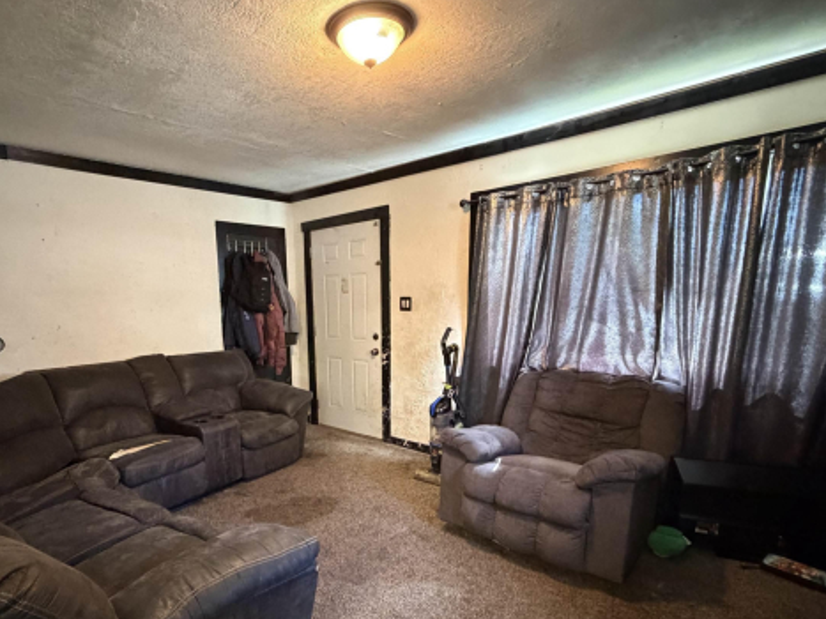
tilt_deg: -11.3
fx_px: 477
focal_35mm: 20
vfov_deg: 64.8
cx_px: 342
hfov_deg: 81.0
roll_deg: +1.3
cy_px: 394
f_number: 2.2
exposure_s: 1/40
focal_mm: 2.22
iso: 1000
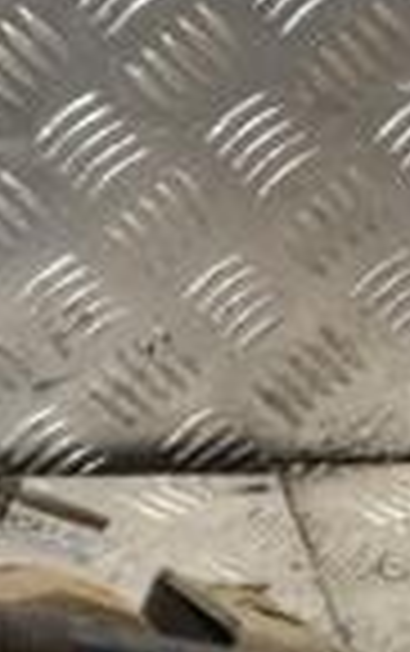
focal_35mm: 177
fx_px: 3155
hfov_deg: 6.8
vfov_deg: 11.8
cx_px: -743
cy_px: 261
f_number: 4.5
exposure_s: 1/80
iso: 400
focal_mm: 28
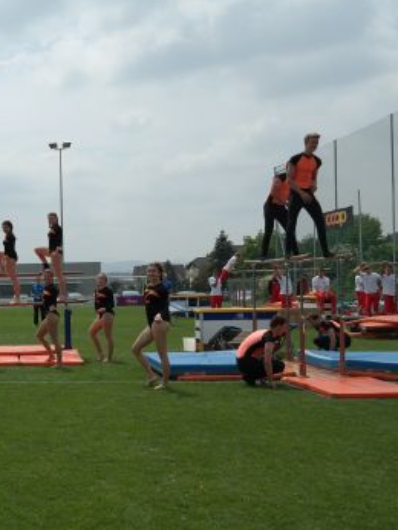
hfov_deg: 27.1
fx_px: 735
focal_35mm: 48
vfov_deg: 39.6
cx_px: -66
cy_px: 293
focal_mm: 18
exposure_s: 1/400
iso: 100
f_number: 8
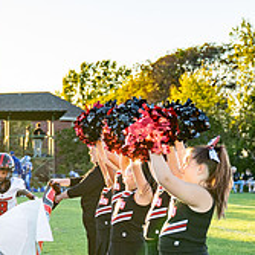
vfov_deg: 13.2
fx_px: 1092
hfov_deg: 12.9
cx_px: -64
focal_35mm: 131
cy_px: 211
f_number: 2.8
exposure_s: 1/1000
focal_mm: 42
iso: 320
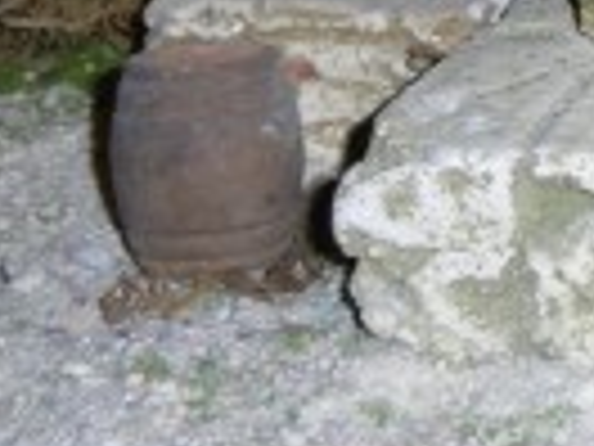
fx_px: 3586
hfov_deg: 8.6
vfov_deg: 7.0
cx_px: 1413
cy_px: -315
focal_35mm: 209
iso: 100
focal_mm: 7.7
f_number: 3.8
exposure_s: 1/60
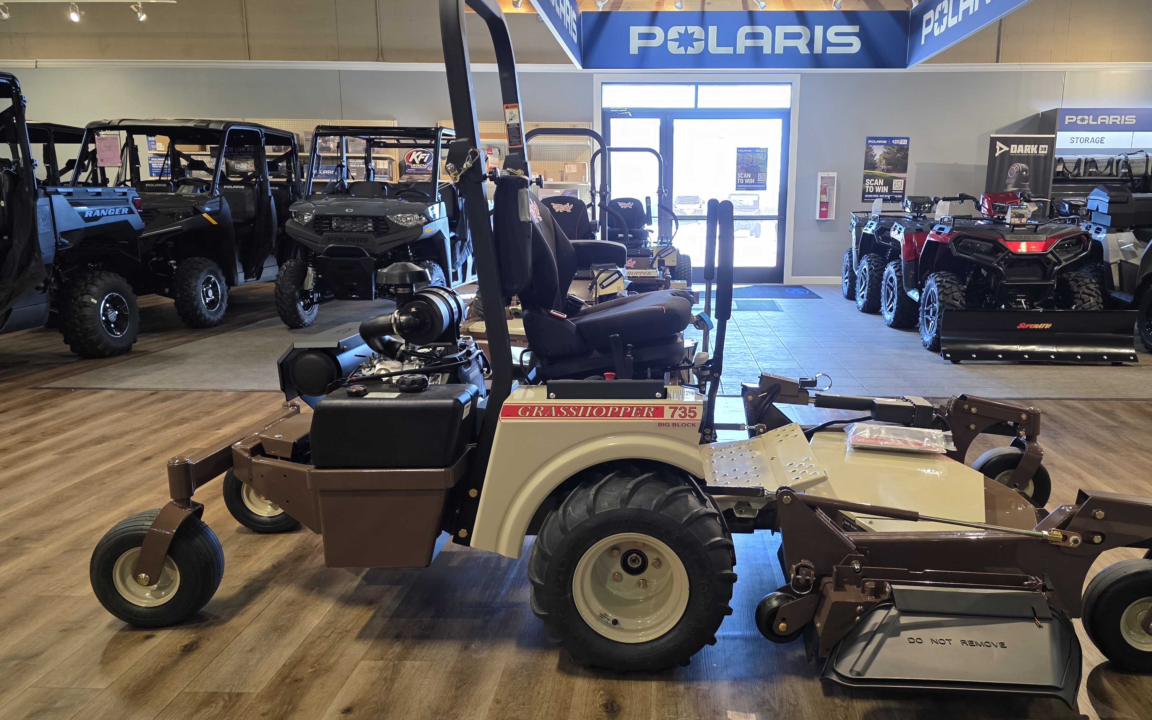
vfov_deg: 46.0
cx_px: 632
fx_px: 848
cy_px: 387
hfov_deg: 68.2
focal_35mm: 27
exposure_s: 1/120
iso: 400
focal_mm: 6.3
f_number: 1.7
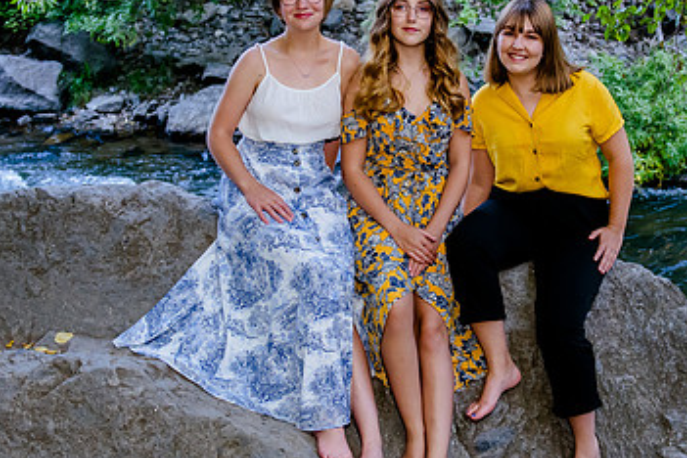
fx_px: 1183
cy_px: 169
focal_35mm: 62
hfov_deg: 32.3
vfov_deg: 21.9
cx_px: 400
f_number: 4
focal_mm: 32
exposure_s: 1/160
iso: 1600
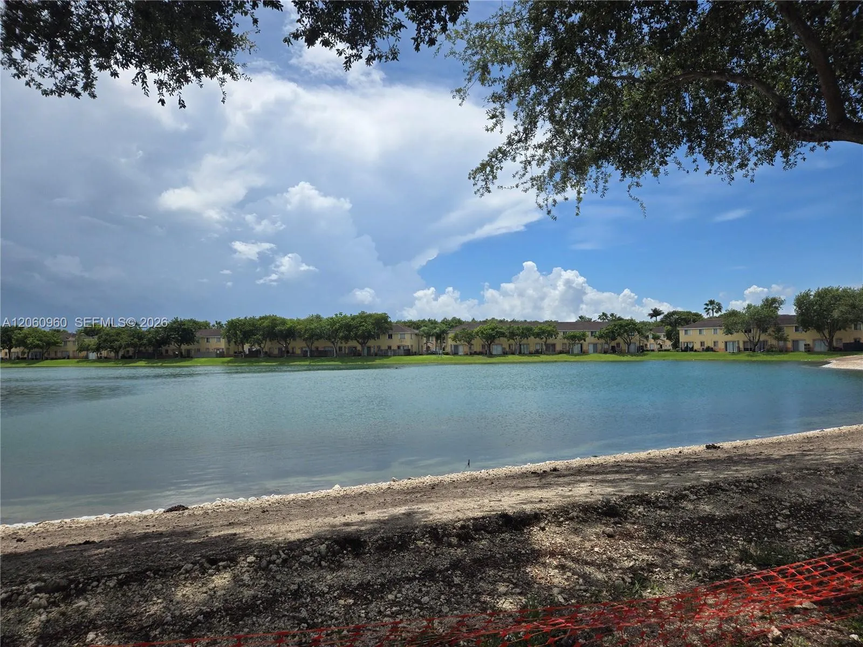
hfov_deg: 73.9
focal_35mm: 23
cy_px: 324
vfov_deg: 58.9
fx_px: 573
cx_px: 432
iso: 25
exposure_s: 1/3160
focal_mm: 5.4
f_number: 1.8
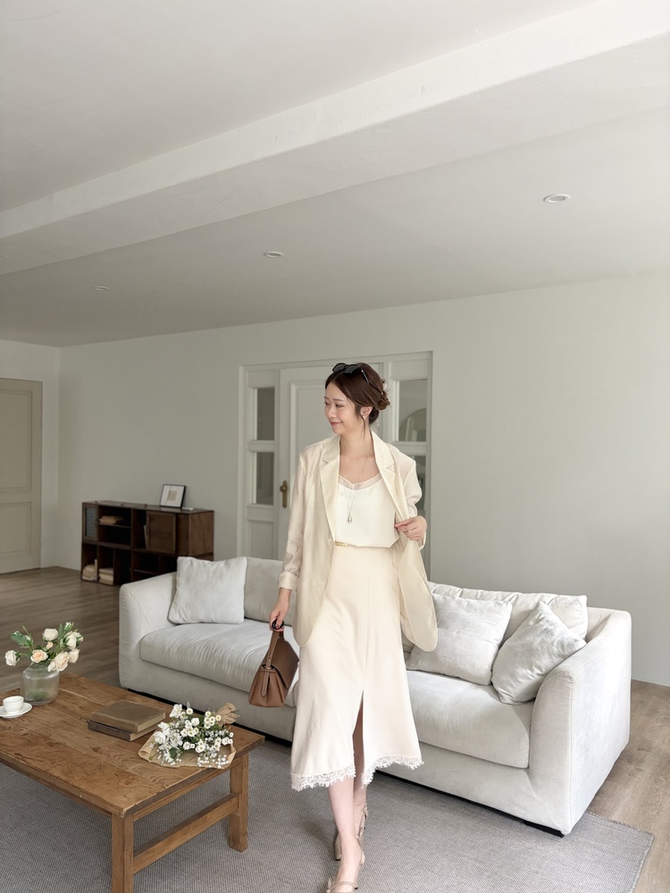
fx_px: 671
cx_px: 335
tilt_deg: -0.2
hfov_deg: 53.1
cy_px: 446
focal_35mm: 26
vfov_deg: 67.3
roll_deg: -1.1
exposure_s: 1/101
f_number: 1.6
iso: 125
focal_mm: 5.96
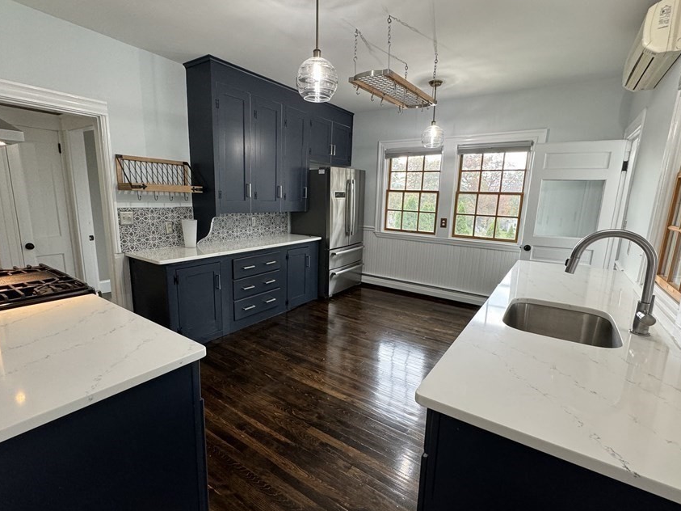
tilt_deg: -11.2
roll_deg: -1.9
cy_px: 259
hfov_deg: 91.0
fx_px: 334
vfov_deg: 74.7
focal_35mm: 17
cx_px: 330
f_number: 2.2
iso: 200
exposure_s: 1/120
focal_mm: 2.22
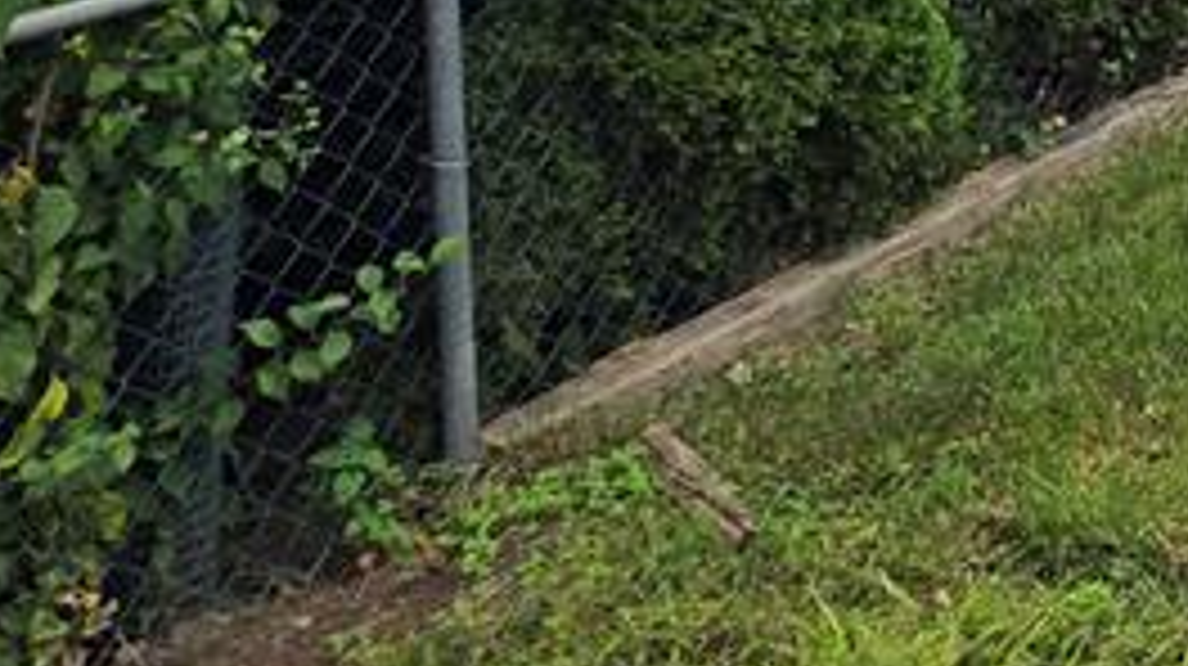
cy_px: -446
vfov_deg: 18.3
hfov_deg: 25.9
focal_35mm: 55
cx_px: 1854
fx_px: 1731
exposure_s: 1/2216
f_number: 1.9
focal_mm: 2.2
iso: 40
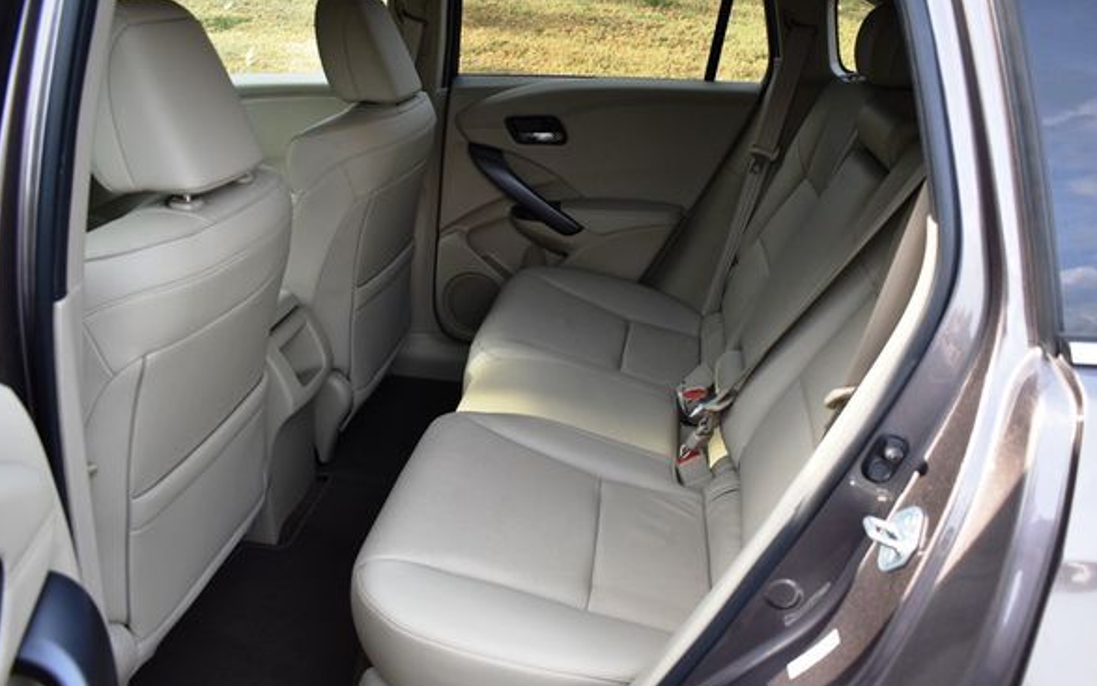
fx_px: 897
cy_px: 364
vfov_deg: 41.8
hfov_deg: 62.9
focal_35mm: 30
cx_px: 576
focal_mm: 18
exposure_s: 1/250
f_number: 4
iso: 400
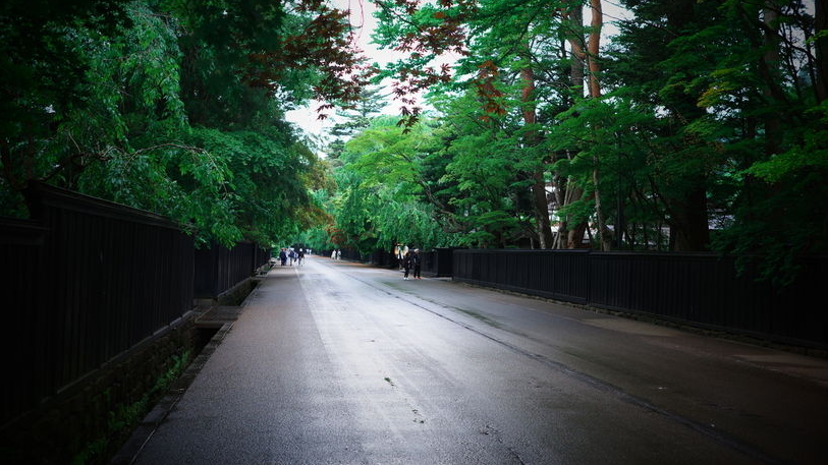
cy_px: 191
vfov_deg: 28.3
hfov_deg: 48.4
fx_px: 922
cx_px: 414
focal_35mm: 42
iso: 250
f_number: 2.8
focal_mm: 26
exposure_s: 1/60
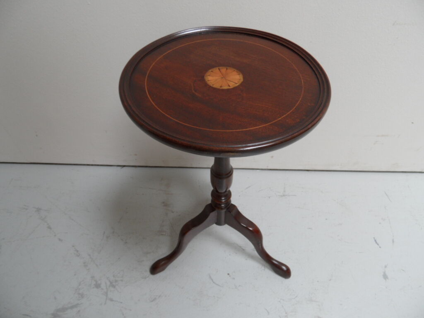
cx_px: 212
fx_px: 294
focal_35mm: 24
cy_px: 159
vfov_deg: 56.8
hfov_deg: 71.6
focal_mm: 3.9
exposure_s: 1/45
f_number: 3.2
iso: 100
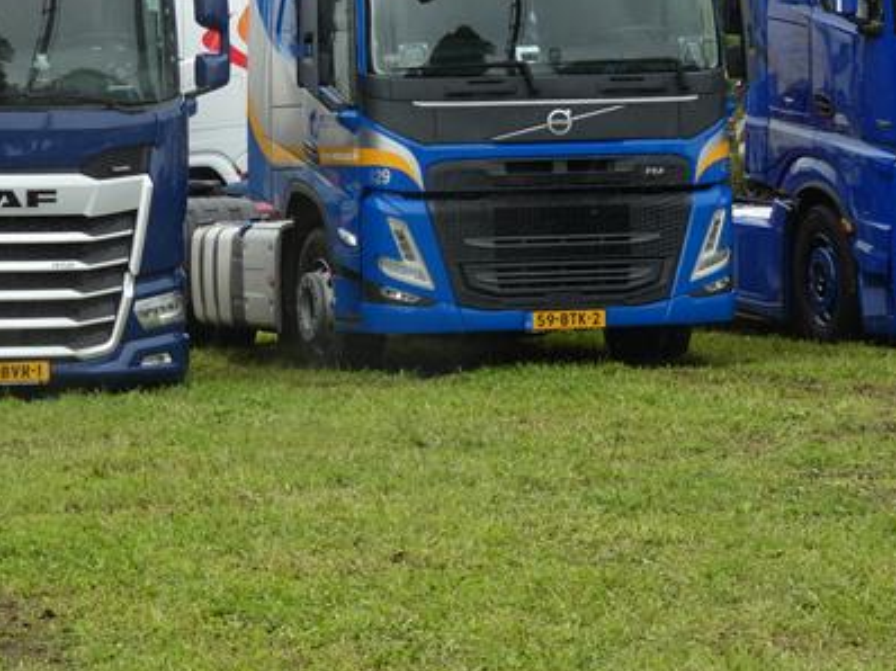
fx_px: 4527
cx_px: 462
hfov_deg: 11.3
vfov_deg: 8.4
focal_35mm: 175
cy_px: 36
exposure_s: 1/200
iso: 80
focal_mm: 15.6
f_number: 4.6
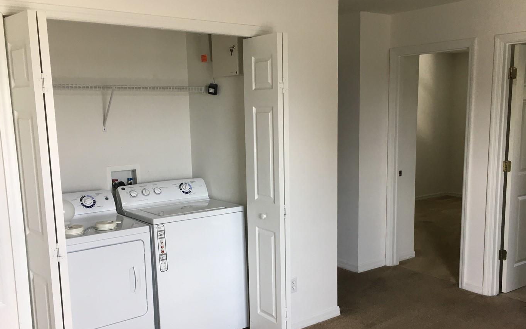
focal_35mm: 36
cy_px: 192
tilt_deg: -8.6
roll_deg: +0.7
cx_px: 287
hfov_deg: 53.9
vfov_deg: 35.3
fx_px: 516
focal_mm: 4.15
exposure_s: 1/40
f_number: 2.2
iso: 25
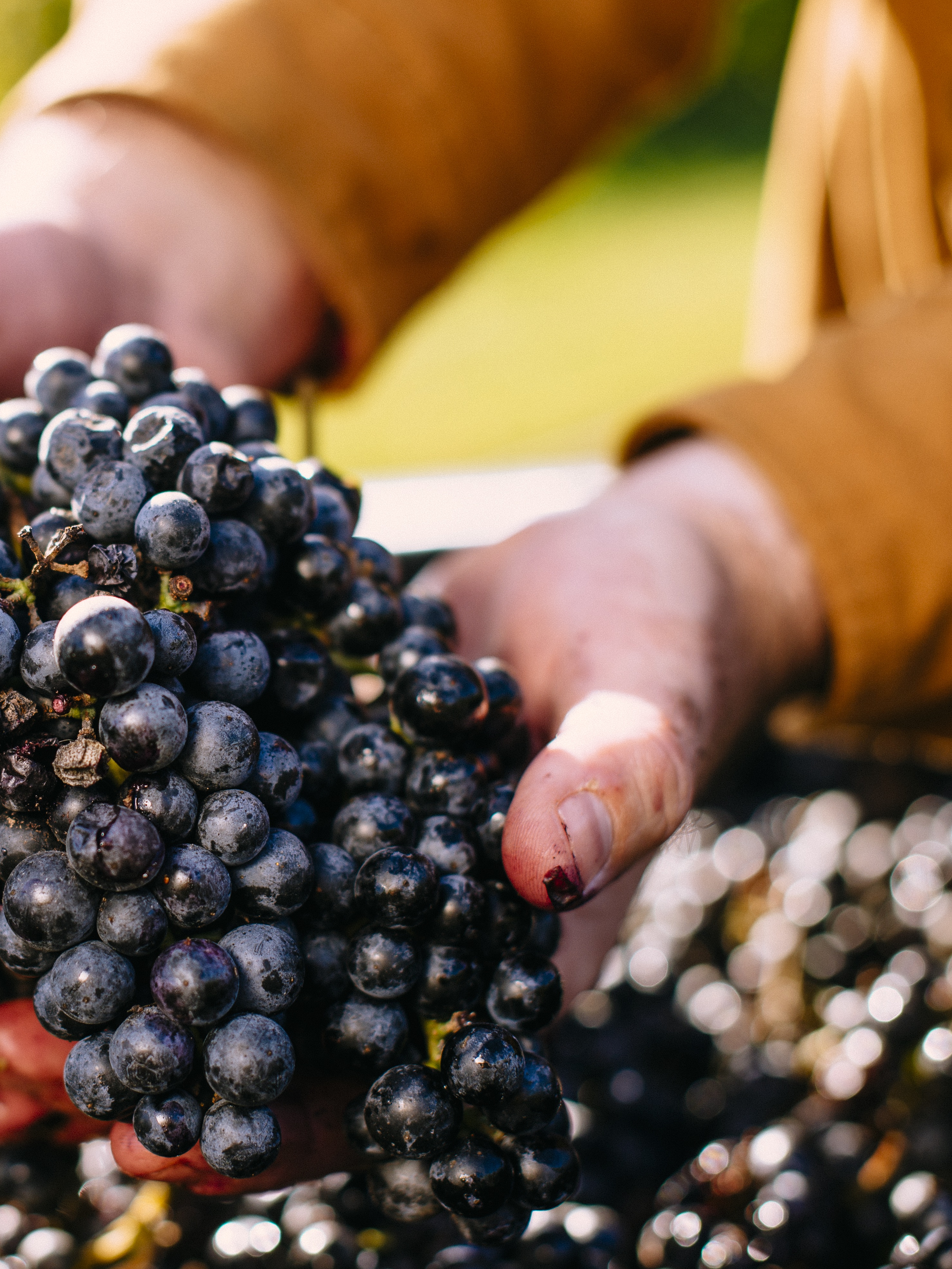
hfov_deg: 19.9
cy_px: 638
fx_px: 2677
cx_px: 162
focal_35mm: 73
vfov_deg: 26.7
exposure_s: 1/640
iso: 100
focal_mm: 50
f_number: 2.8
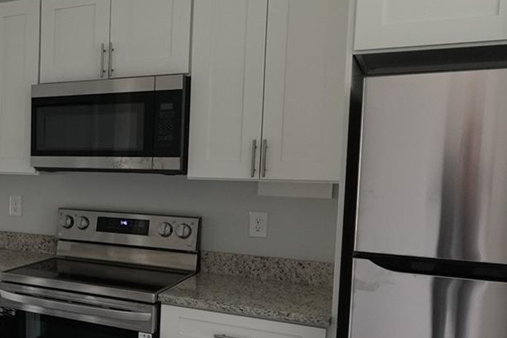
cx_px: -15
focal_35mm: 42
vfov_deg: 31.7
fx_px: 591
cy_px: 207
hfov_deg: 40.0
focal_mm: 11
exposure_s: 1/160
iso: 800
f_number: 4
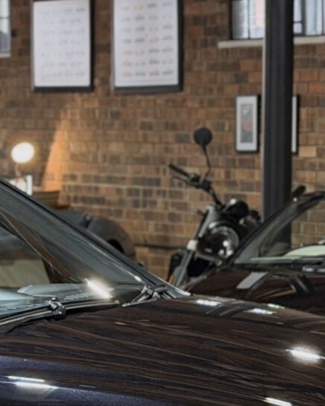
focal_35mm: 219
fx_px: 2635
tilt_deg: -6.6
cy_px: 372
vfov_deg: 8.8
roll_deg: +0.6
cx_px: -219
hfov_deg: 6.9
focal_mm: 6.76
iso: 320
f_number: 1.78
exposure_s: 1/33
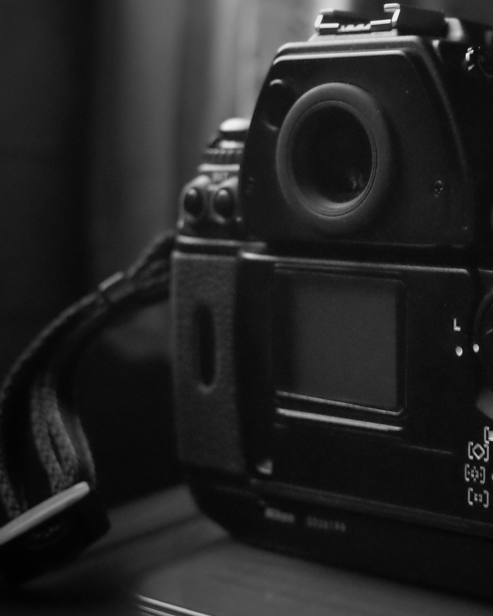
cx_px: 432
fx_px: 1222
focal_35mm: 67
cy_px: 311
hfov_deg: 22.3
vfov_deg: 28.3
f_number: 2.8
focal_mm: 18.3
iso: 3200
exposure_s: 1/15
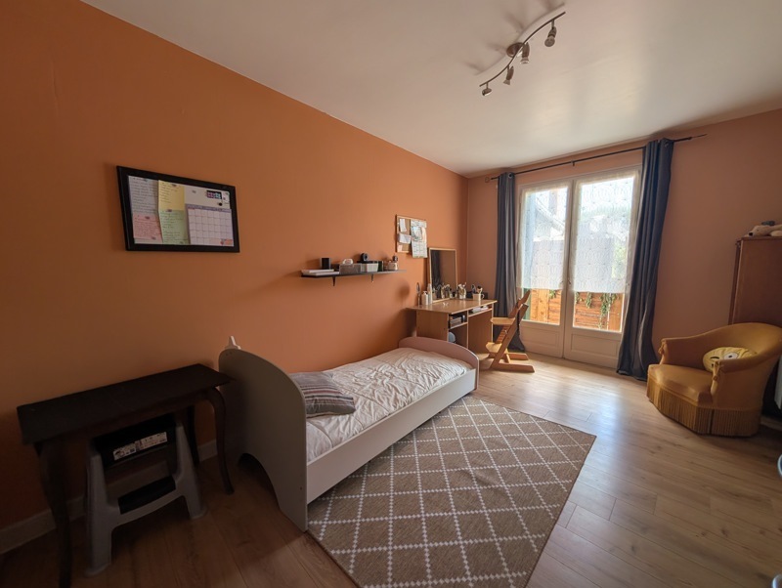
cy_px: 294
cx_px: 391
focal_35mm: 12
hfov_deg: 110.5
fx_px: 271
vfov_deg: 94.6
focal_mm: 2.02
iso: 50
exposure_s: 1/155
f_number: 1.7
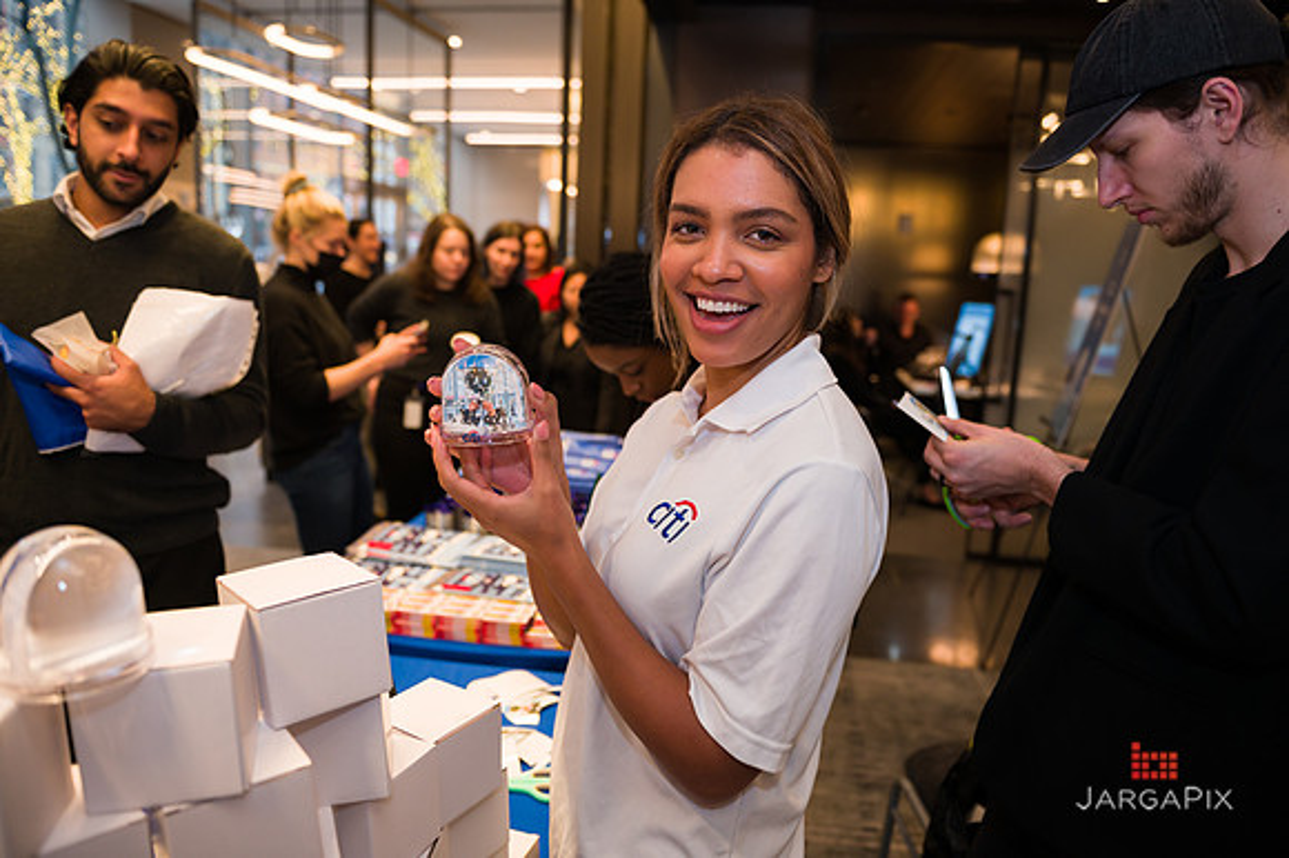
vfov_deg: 49.5
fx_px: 930
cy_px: 429
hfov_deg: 69.4
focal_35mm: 26
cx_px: 644
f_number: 3.2
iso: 400
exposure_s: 1/200
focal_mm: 26
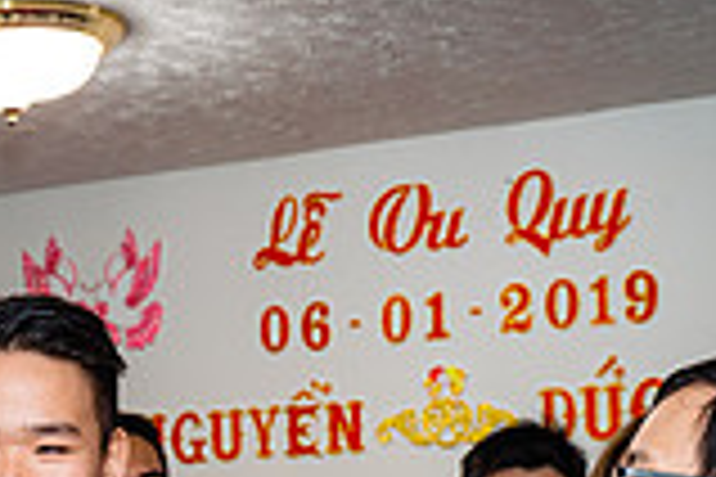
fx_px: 2029
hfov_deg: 19.5
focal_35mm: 102
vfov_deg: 12.8
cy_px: 686
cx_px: 18
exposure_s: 1/160
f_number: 4
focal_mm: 28
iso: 1250
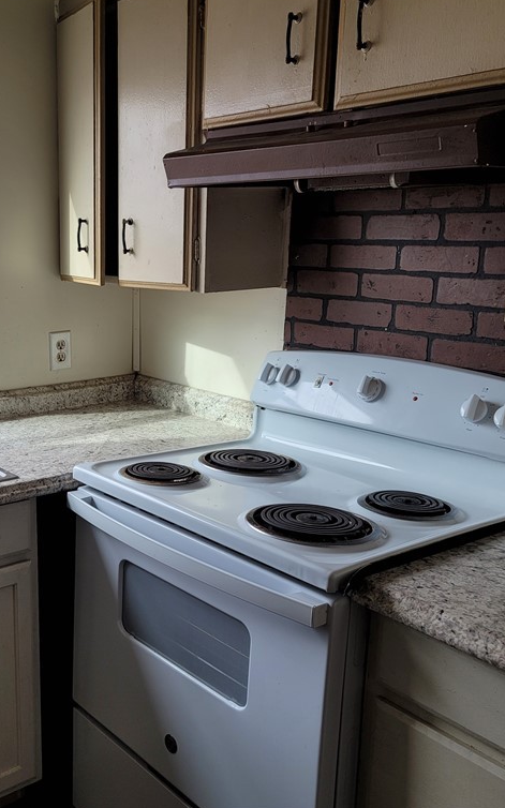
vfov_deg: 54.0
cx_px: 95
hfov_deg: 34.2
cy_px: 402
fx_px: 793
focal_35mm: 36
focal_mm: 7
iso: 32
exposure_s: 1/120
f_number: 1.8
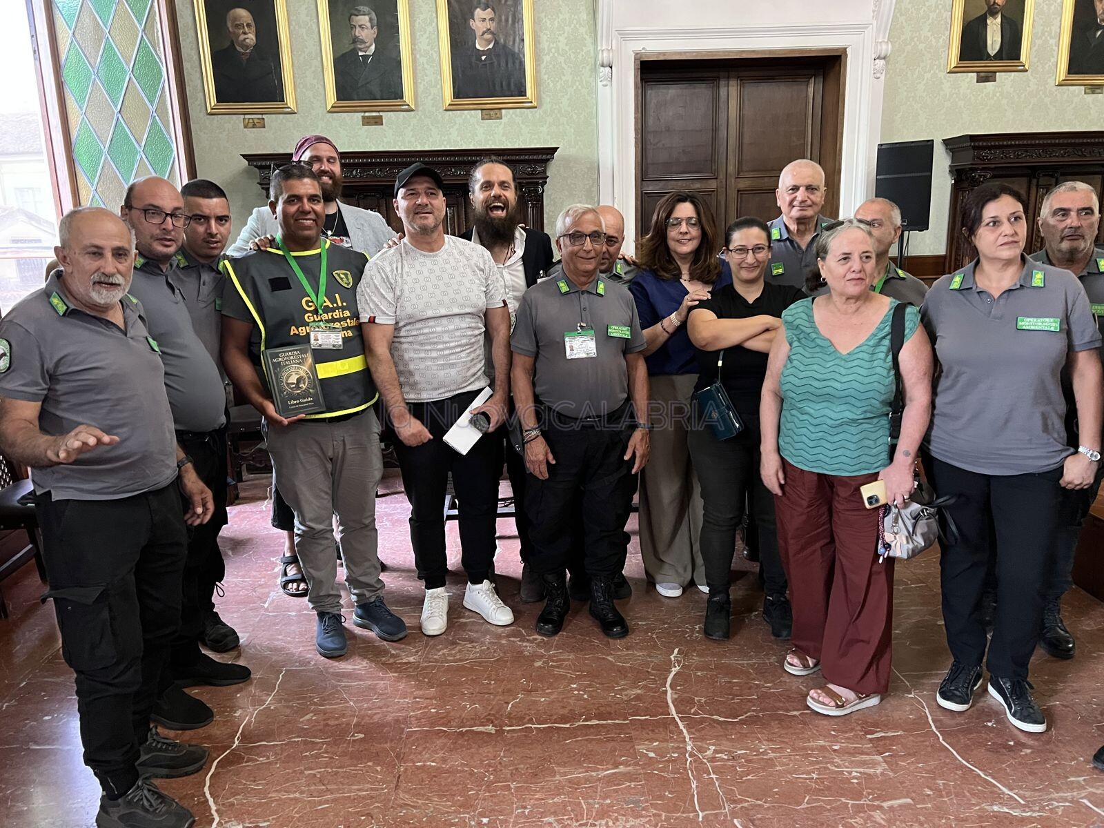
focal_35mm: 26
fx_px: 829
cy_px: 414
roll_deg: +1.7
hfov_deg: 67.3
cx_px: 552
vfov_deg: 53.1
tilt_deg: -12.3
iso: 500
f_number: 1.5
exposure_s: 1/25
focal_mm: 5.7
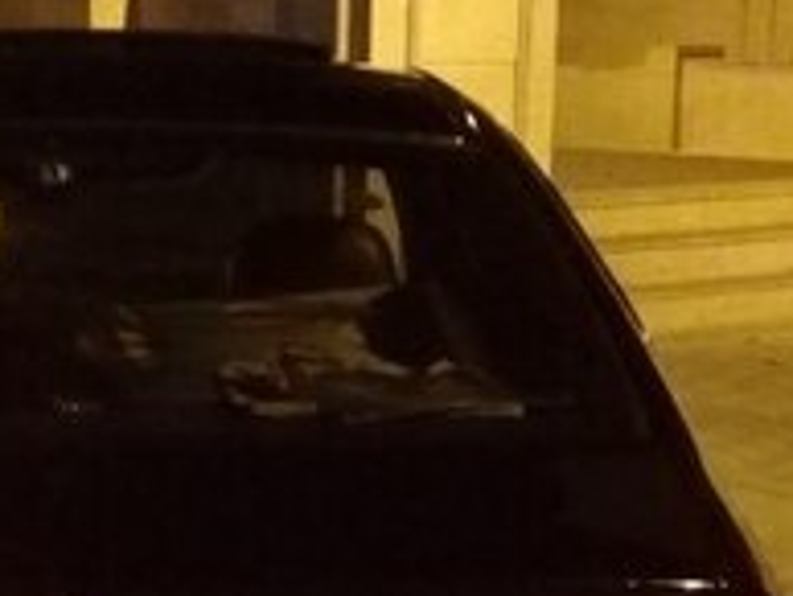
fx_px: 2430
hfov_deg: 18.4
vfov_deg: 13.4
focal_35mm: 106
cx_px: 226
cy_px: 820
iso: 800
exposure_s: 1/17
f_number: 2.2
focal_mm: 3.3
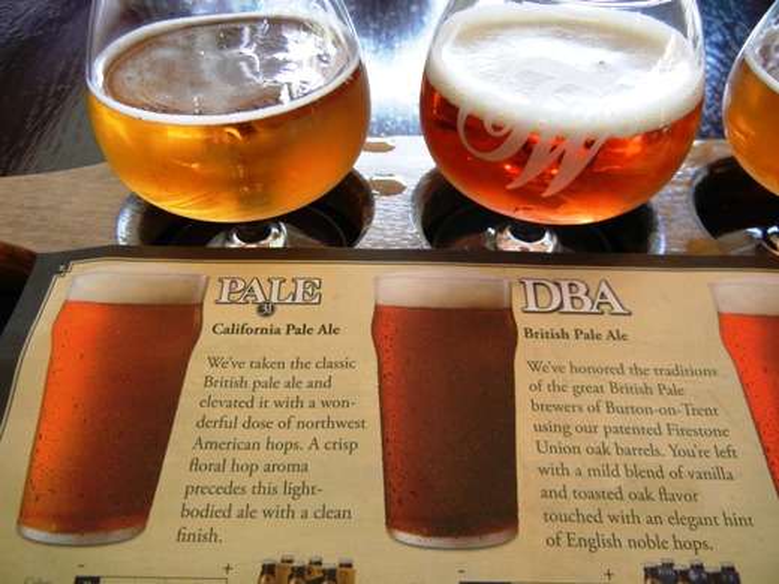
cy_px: 292
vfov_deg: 46.8
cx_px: 390
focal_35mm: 30
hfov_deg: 60.0
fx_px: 675
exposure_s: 1/30
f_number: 3.5
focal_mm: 5.4
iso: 174
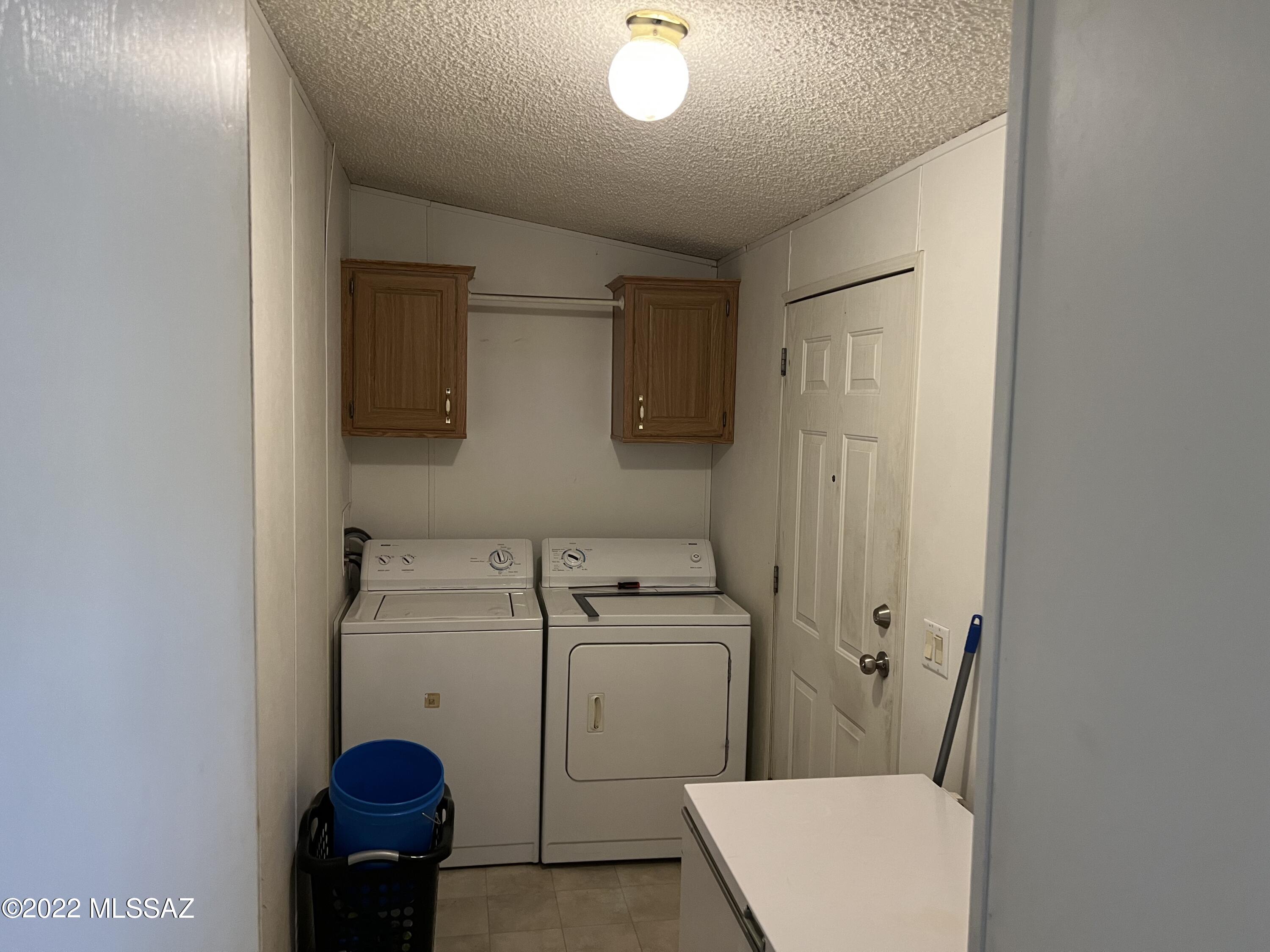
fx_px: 954
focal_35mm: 26
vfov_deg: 53.1
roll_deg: -1.1
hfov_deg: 67.3
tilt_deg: -5.5
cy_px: 476
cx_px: 635
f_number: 1.5
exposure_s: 1/60
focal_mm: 5.7
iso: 250
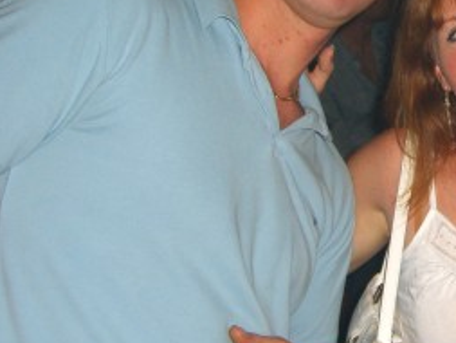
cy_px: 101
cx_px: 508
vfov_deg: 13.6
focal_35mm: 109
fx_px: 1437
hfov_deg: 17.4
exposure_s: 1/60
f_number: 3.1
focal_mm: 9.5
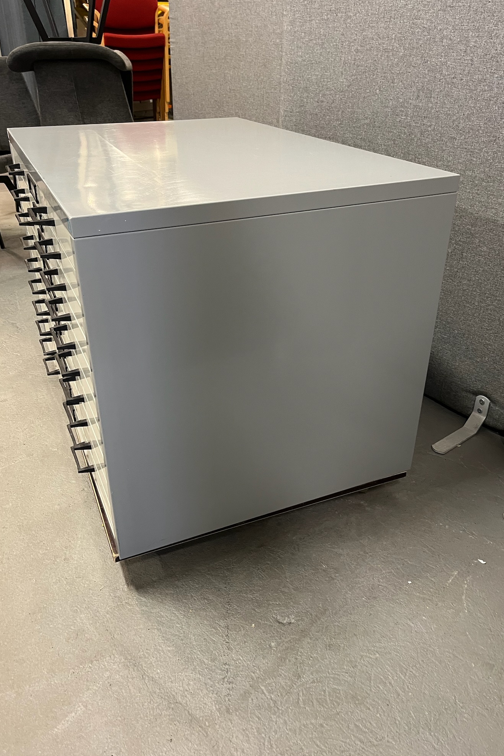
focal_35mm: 28
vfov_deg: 65.5
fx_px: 588
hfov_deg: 46.4
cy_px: 369
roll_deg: -0.1
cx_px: 245
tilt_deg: -30.4
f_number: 1.6
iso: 250
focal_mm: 5.1
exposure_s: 1/50
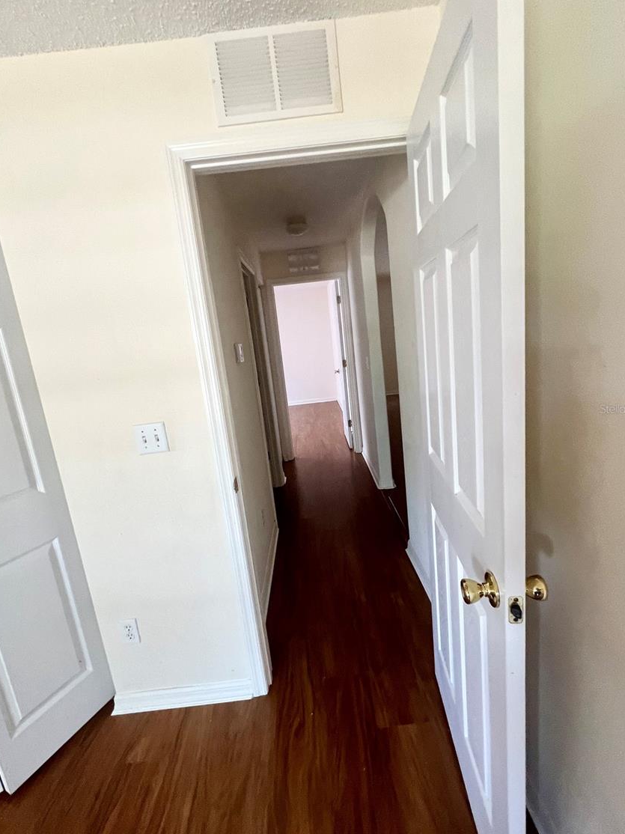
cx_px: 316
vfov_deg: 102.1
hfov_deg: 85.6
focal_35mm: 14
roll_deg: +2.9
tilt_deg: -10.0
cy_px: 409
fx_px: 337
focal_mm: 1.57
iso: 250
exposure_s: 1/67
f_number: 1.8
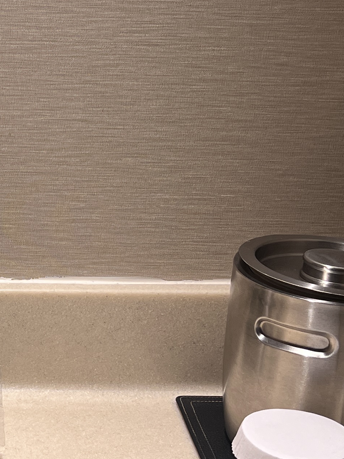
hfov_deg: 16.9
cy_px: 297
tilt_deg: -21.6
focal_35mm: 83
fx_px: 1100
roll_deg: -0.3
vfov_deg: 23.5
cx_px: -77
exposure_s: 1/120
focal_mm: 5.7
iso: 100
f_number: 1.5
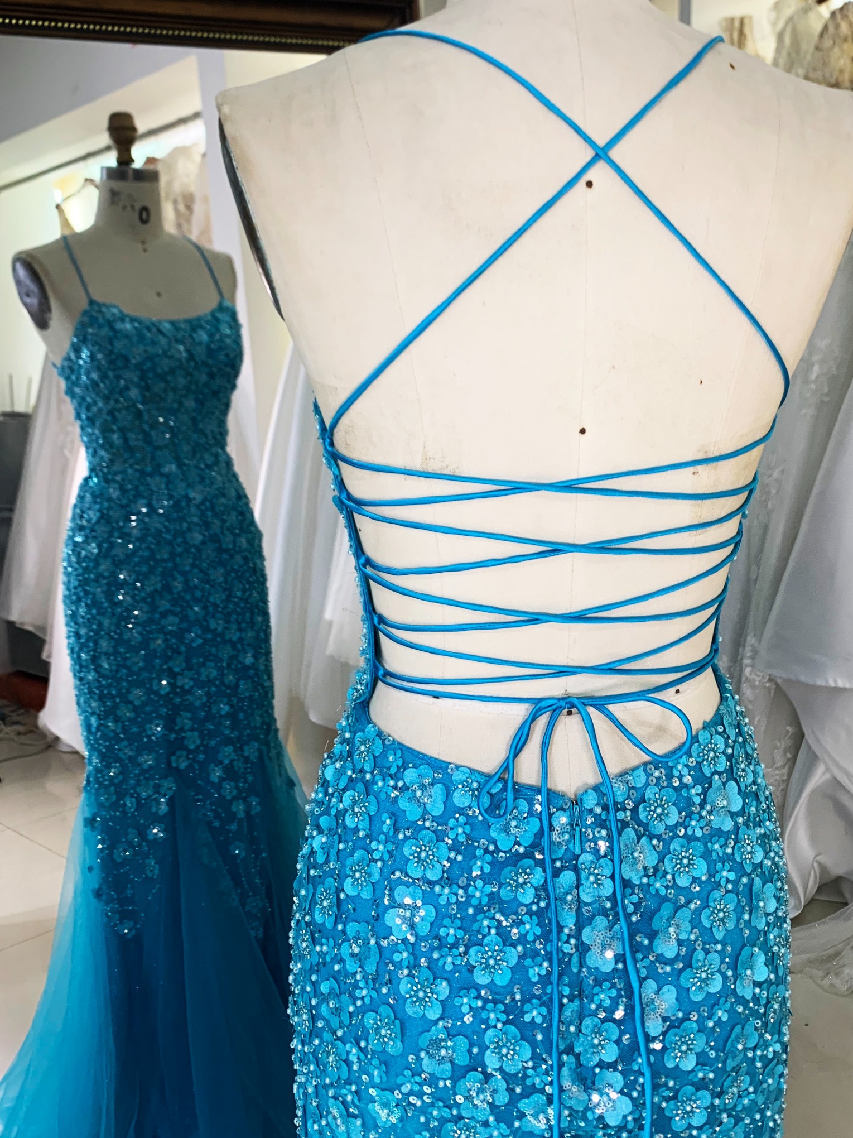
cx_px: 532
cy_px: 495
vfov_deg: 53.8
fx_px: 1117
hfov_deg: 41.5
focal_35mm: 34
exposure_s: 1/91
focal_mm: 4.25
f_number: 1.8
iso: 100
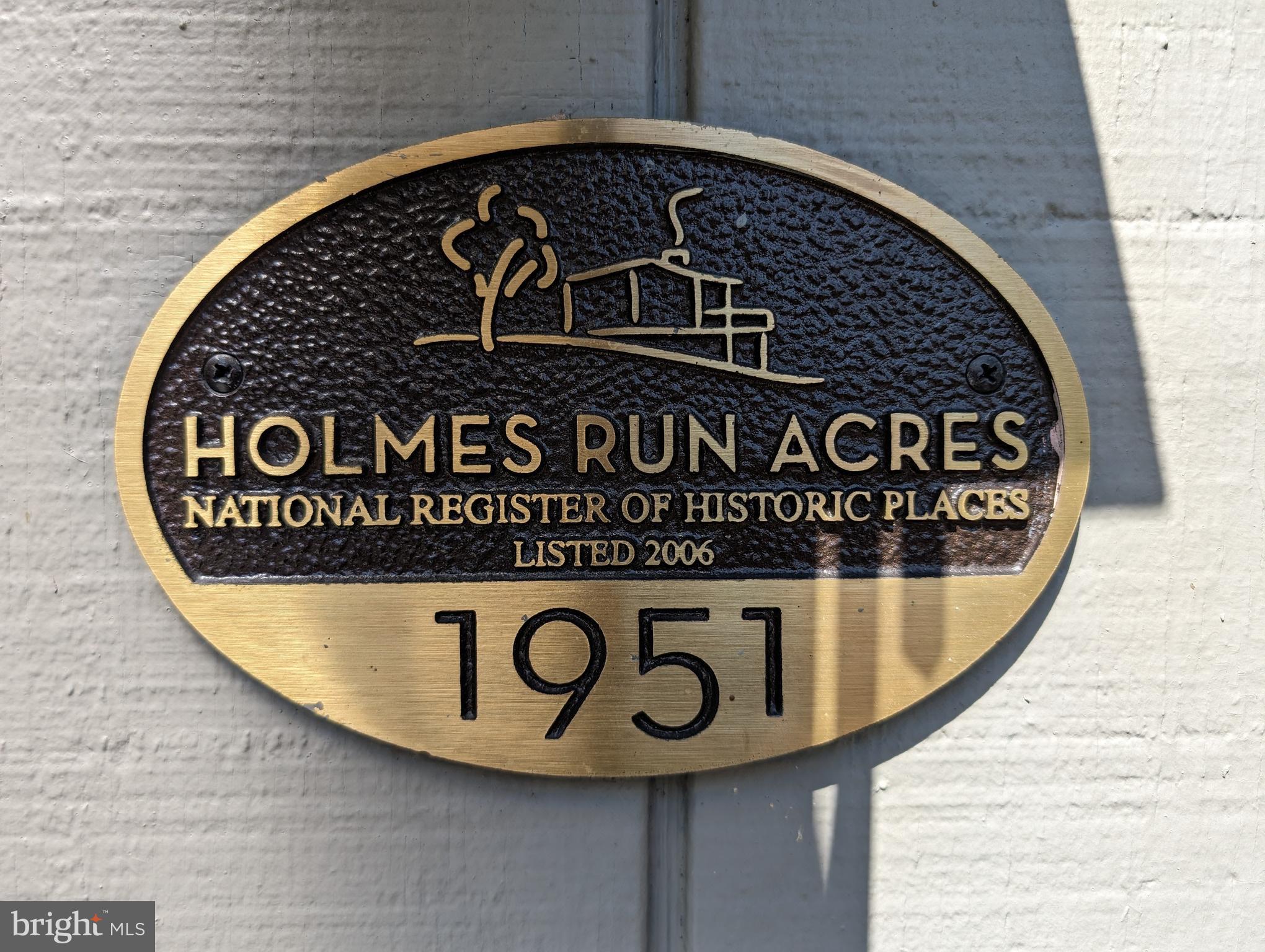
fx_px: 878
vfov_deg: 56.9
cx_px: 632
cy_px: 476
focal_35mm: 24
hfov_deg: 71.5
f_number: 1.68
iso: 19
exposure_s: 1/346
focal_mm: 6.9
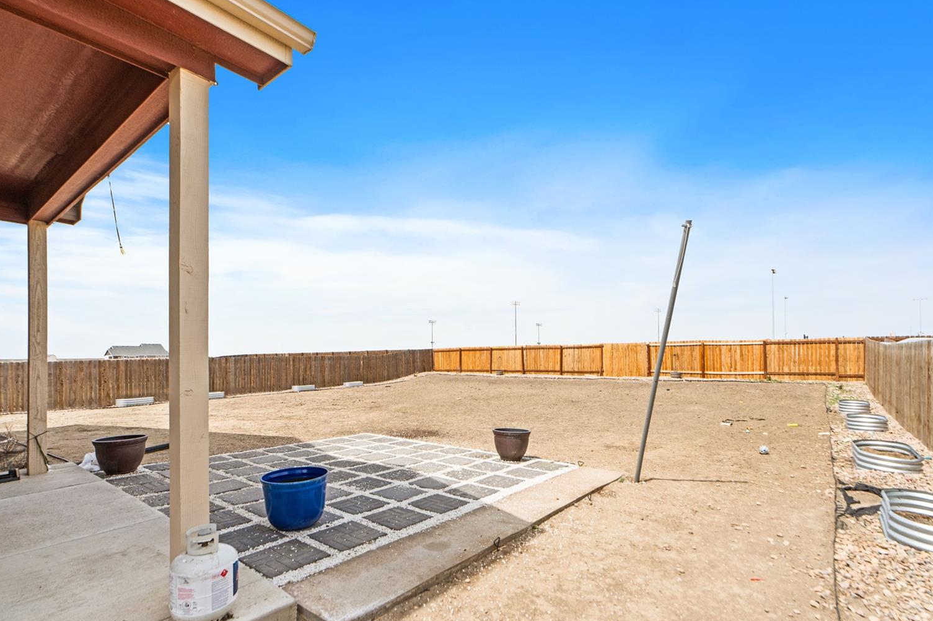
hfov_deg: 93.3
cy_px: 319
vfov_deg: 70.4
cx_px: 462
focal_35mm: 17
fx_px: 440
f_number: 9
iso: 400
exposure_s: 1/500
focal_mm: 16
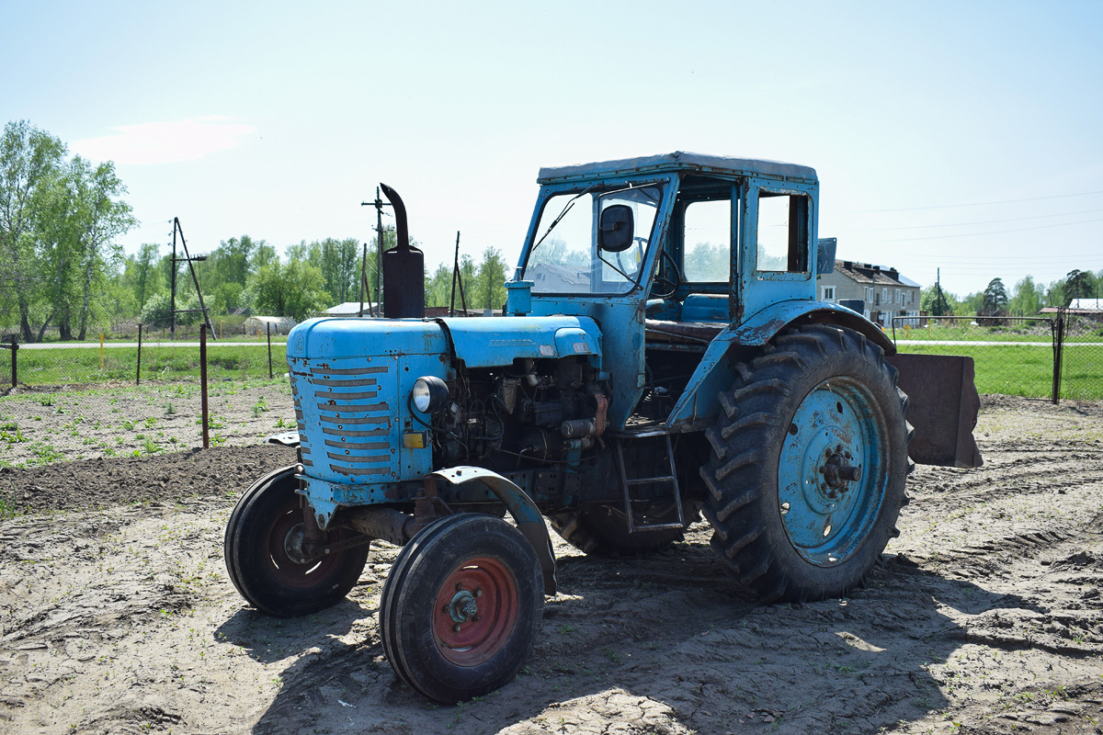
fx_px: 1011
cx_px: 552
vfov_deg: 40.0
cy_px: 368
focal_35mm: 33
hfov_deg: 57.2
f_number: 5.6
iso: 200
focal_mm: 22
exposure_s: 1/640
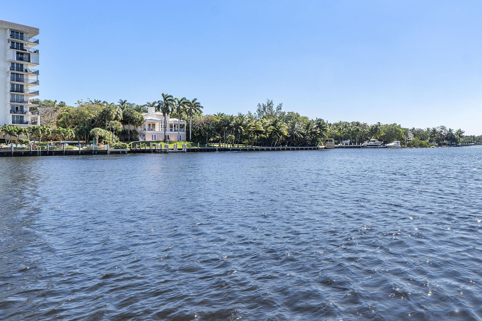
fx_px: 348
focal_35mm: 26
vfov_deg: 49.5
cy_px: 146
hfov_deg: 68.4
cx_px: 299
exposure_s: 1/125
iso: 100
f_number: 11
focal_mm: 10
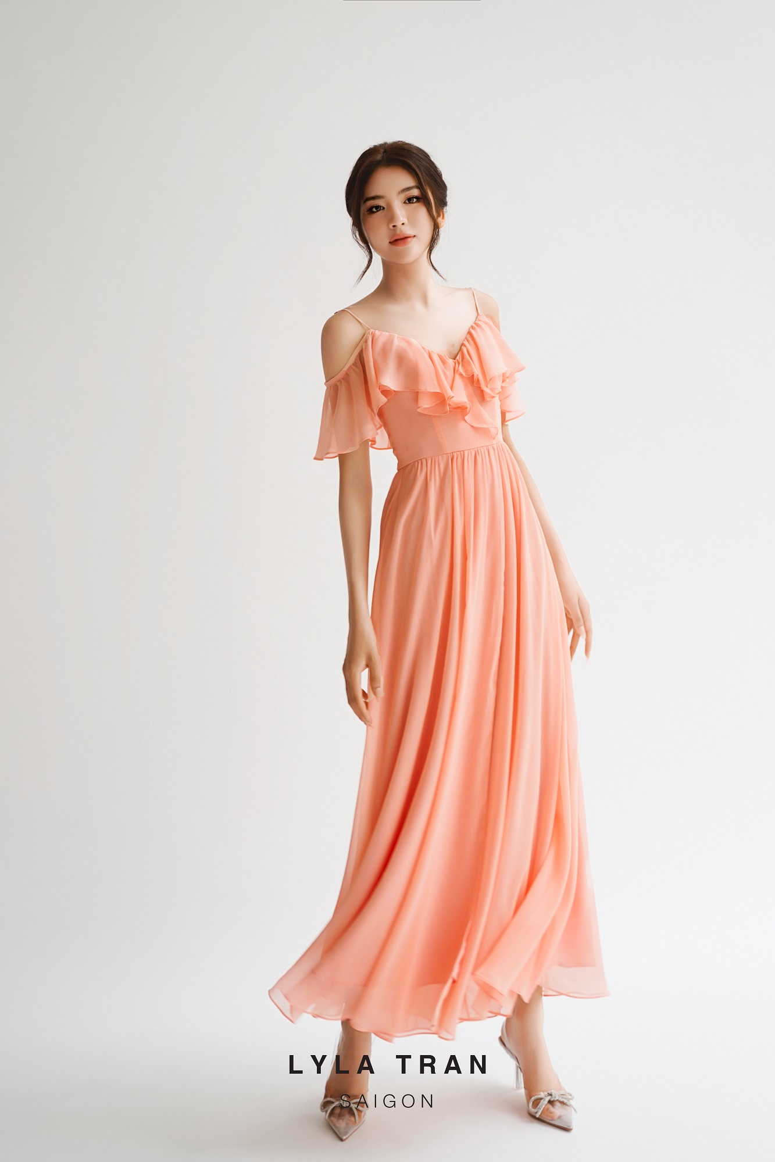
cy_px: 581
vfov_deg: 45.4
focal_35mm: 43
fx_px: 1388
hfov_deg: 31.2
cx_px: 388
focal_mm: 43
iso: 250
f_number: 2.8
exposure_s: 1/200
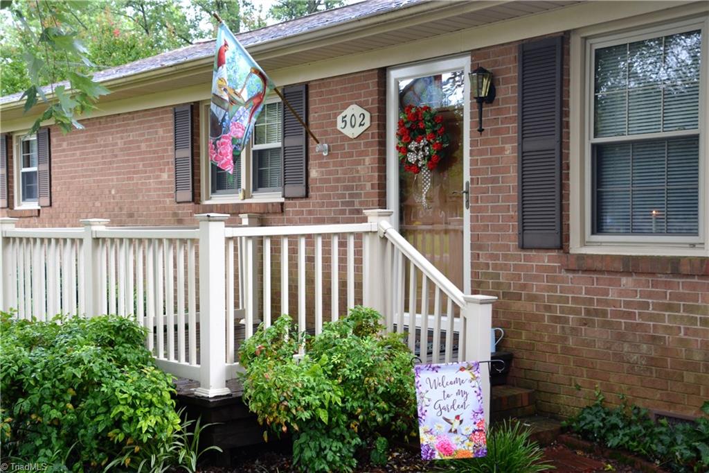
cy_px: 236
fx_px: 945
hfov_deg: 41.1
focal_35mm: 48
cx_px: 354
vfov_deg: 28.1
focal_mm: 32
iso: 400
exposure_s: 1/100
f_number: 5
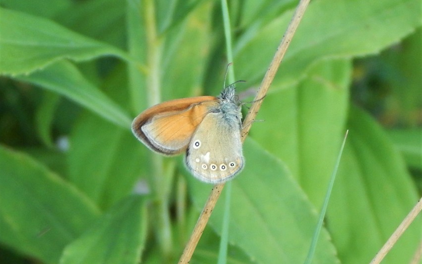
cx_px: 211
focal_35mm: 368
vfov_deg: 3.6
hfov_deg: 5.7
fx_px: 4232
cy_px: 119
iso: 320
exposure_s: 1/250
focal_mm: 62.2
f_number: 5.7
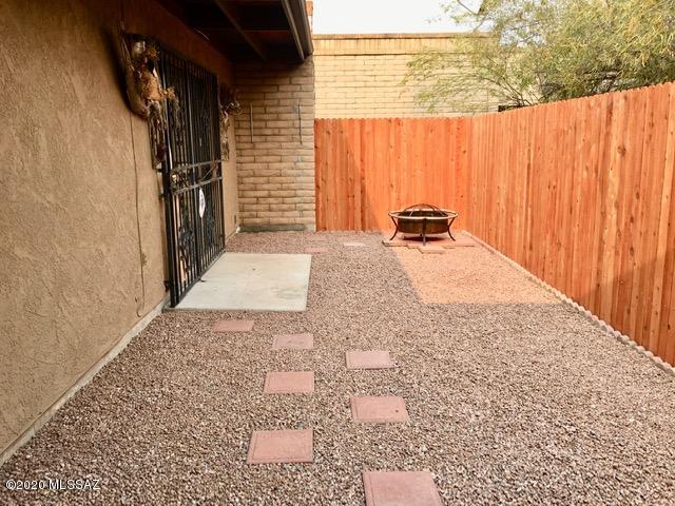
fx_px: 565
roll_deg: +1.0
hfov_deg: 61.7
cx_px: 338
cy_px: 253
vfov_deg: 48.2
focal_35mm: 29
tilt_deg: -12.4
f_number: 2.2
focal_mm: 4.15
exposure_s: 1/285
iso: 25
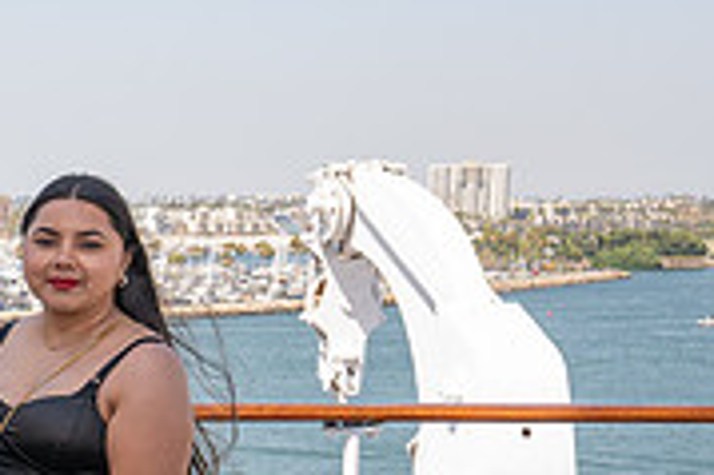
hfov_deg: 18.4
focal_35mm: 99
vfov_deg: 13.6
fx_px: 1962
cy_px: 481
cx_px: -347
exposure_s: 1/200
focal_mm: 30.5
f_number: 8
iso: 200
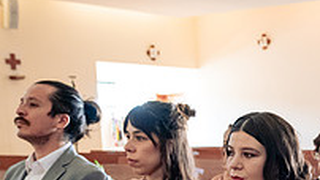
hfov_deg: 23.1
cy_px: 258
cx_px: 344
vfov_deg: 13.3
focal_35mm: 87
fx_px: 739
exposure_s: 1/160
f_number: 4.5
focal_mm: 28
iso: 2500
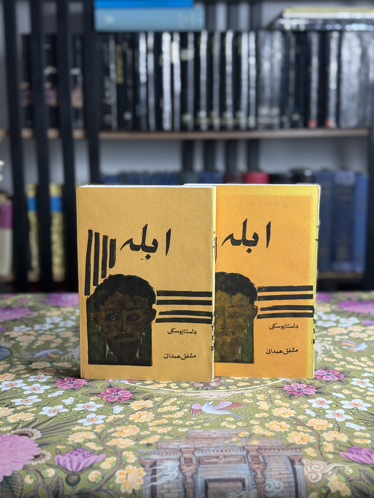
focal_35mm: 48
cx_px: 187
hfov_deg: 30.3
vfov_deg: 39.7
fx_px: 691
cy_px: 249
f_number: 1.78
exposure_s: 1/100
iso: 80
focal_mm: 6.76
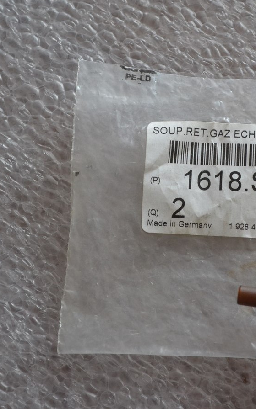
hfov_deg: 12.5
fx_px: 1159
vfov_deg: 20.1
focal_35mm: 104
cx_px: 208
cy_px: 204
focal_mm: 45
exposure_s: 1/60
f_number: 5.3
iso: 1400
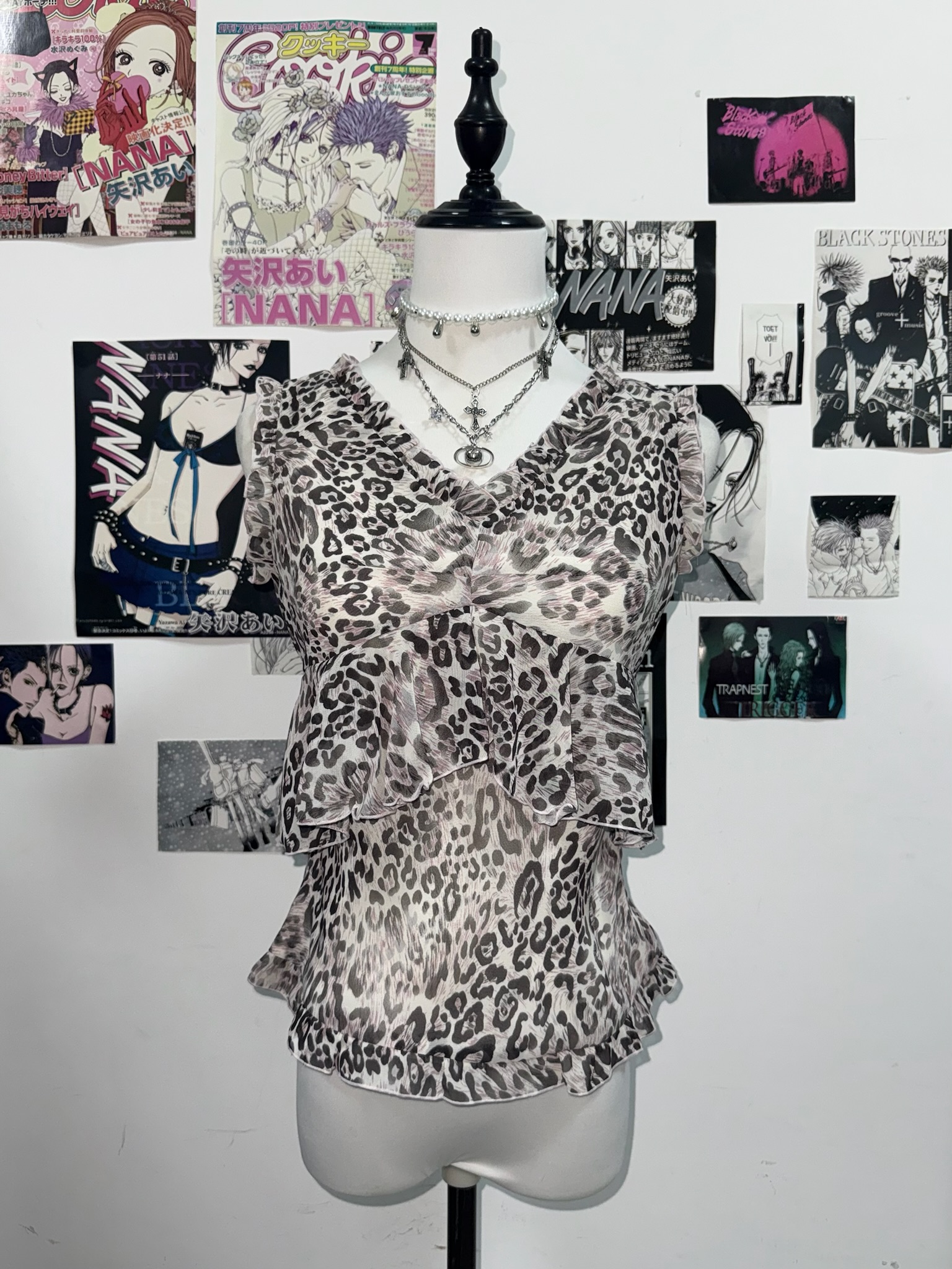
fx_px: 880
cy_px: 634
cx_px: 476
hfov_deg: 56.8
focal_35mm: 24
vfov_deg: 71.6
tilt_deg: -1.8
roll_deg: -0.3
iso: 100
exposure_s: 1/56
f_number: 1.78
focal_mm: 6.76
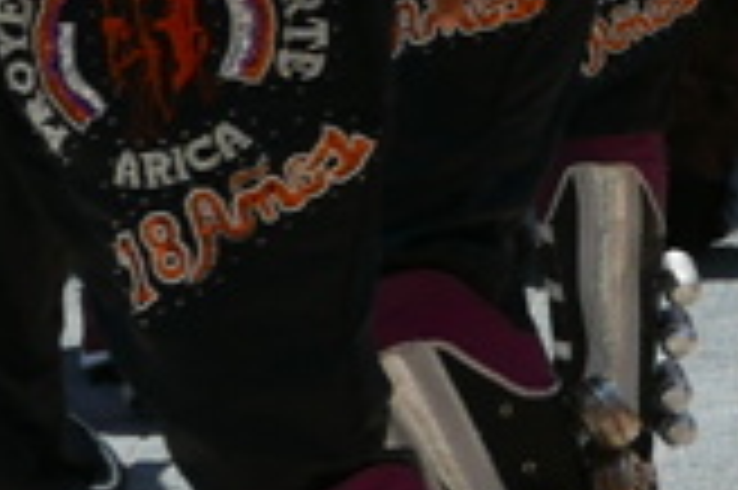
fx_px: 6144
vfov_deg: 4.6
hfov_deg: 6.1
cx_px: 2572
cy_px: 229
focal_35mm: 300
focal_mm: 18.6
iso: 200
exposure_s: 1/800
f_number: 5.6
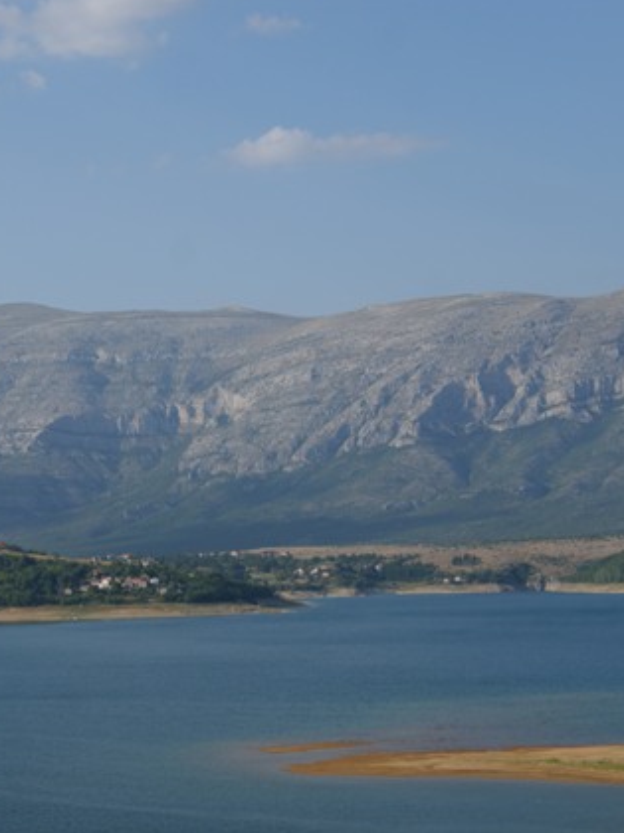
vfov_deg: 19.9
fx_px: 2373
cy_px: 416
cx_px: 228
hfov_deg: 15.0
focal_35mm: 99
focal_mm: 45
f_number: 7.1
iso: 100
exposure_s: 1/400
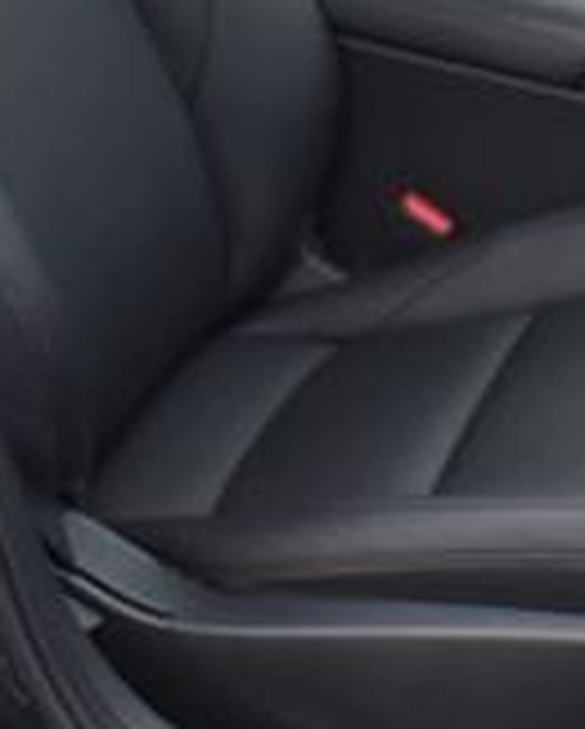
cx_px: 590
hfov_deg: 15.1
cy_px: 52
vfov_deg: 18.8
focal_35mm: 100
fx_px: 2160
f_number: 3.5
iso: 560
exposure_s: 1/250
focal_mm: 18
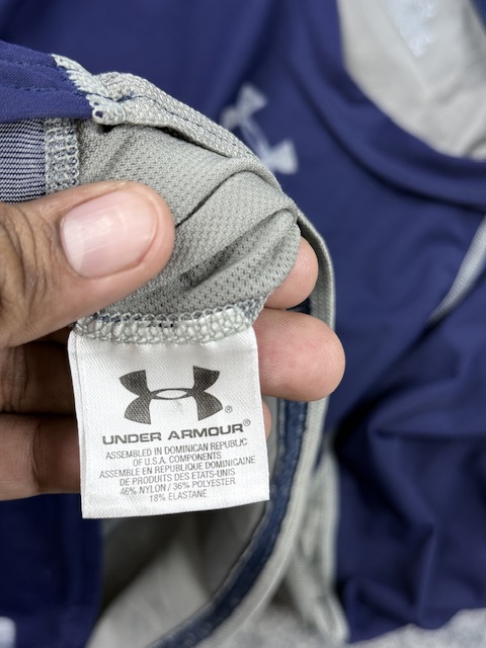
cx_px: 243
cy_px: 324
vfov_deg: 39.7
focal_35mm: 48
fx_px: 899
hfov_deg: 30.3
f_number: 1.78
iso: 50
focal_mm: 6.76
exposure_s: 1/100
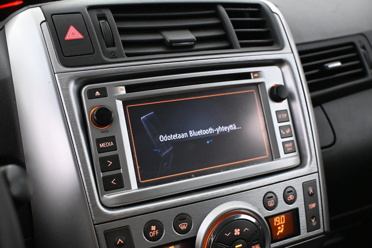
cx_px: 186
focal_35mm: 44
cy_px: 124
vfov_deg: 30.8
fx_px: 449
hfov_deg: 45.0
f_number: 4.8
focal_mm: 29
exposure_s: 1/60
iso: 6400
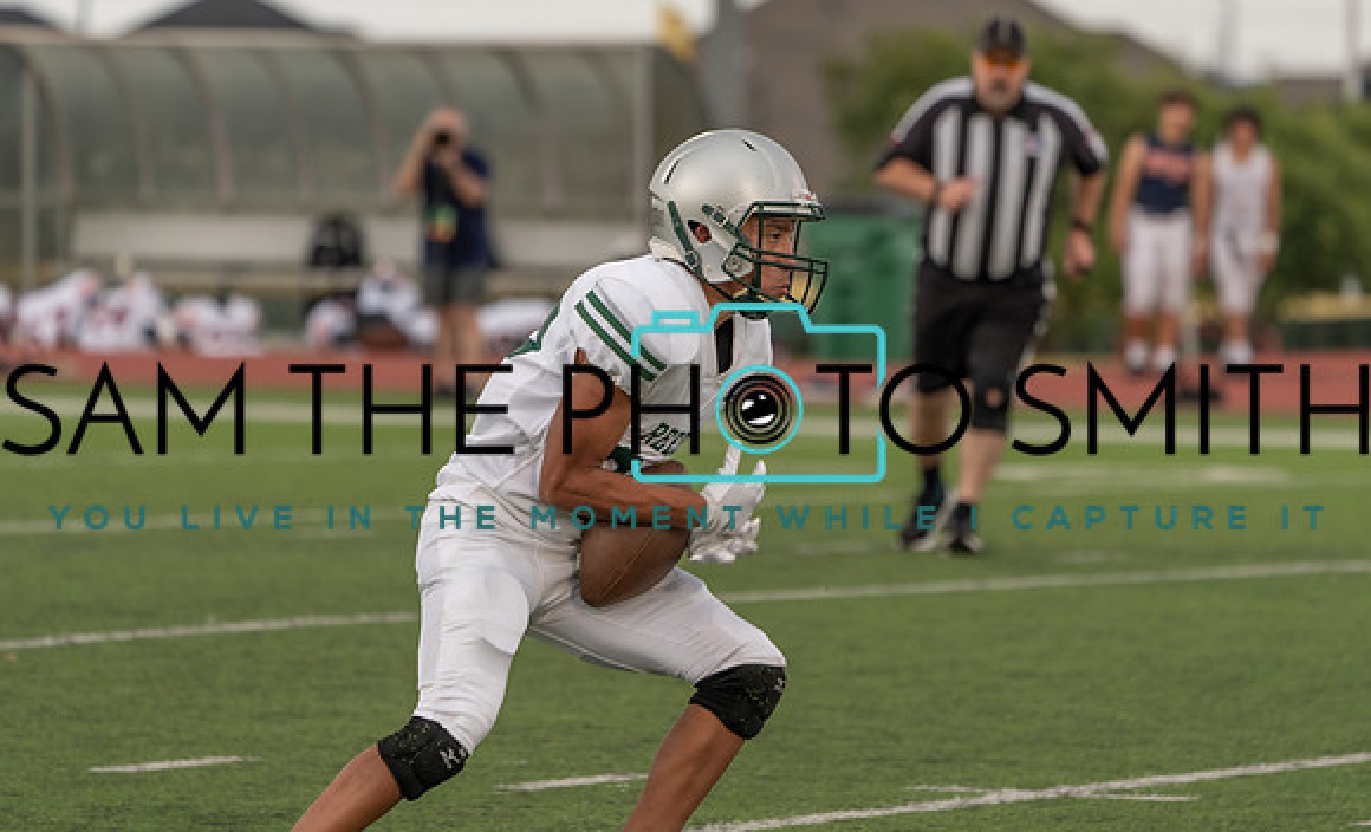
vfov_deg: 4.3
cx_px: 730
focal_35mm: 302
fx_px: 11186
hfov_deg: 7.0
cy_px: 346
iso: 640
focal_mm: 276
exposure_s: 1/500
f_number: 5.6
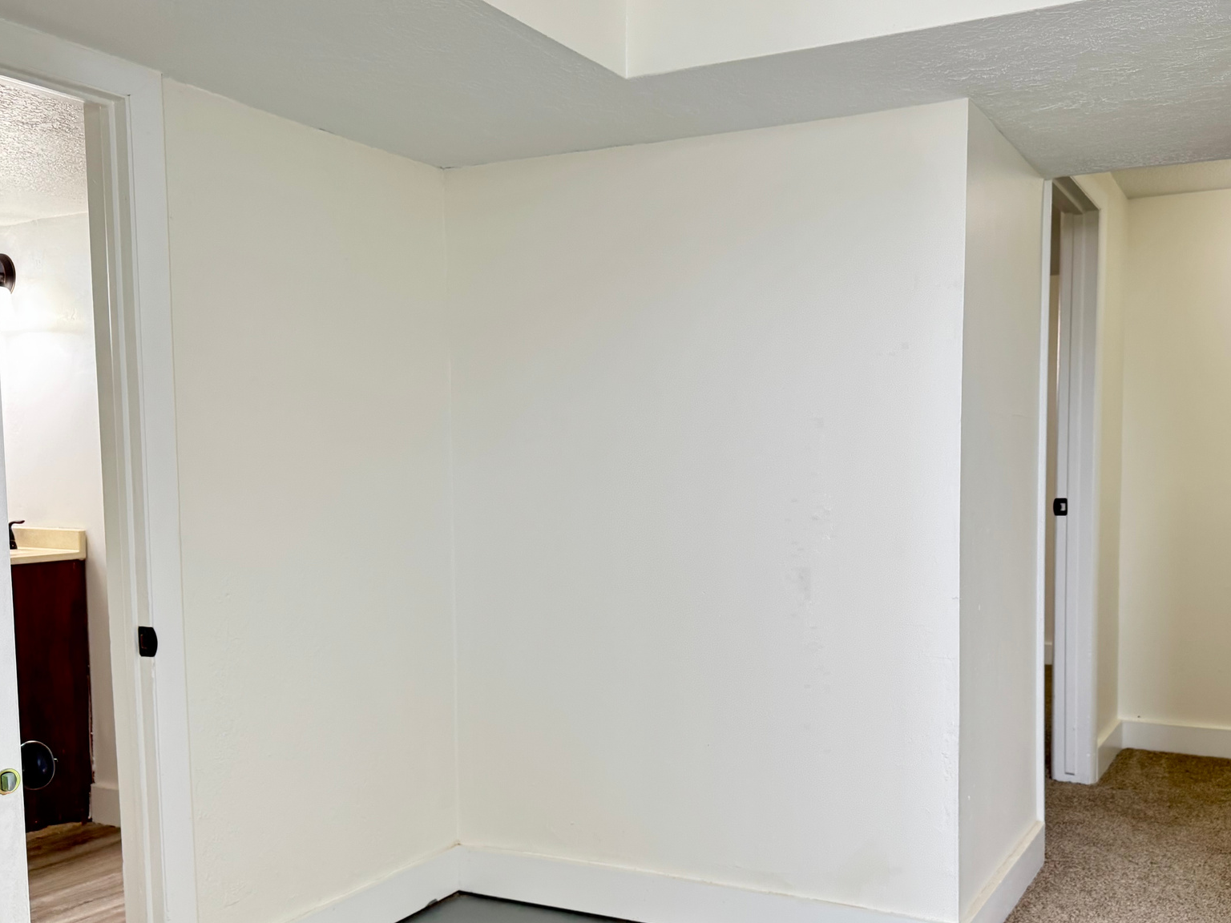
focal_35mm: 32
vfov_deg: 43.9
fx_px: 1138
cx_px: 785
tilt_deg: -5.2
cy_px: 558
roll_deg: -0.6
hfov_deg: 56.0
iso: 200
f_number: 1.78
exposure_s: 1/60
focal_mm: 6.76
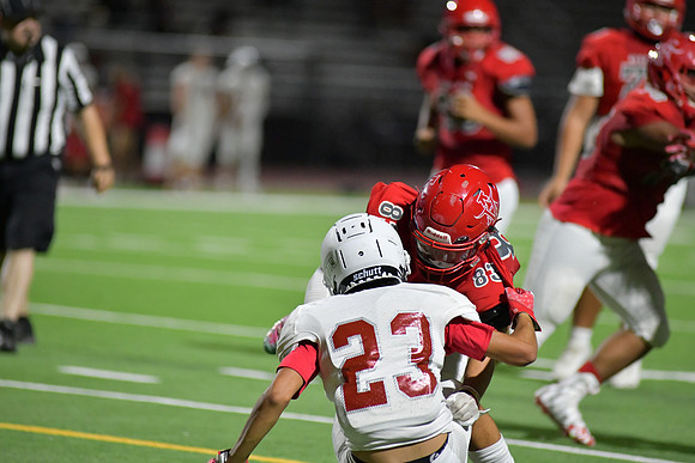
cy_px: 232
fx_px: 5793
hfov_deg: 6.9
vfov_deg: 4.6
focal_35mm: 300
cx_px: 348
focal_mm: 300
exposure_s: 1/1250
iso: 7200
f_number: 4
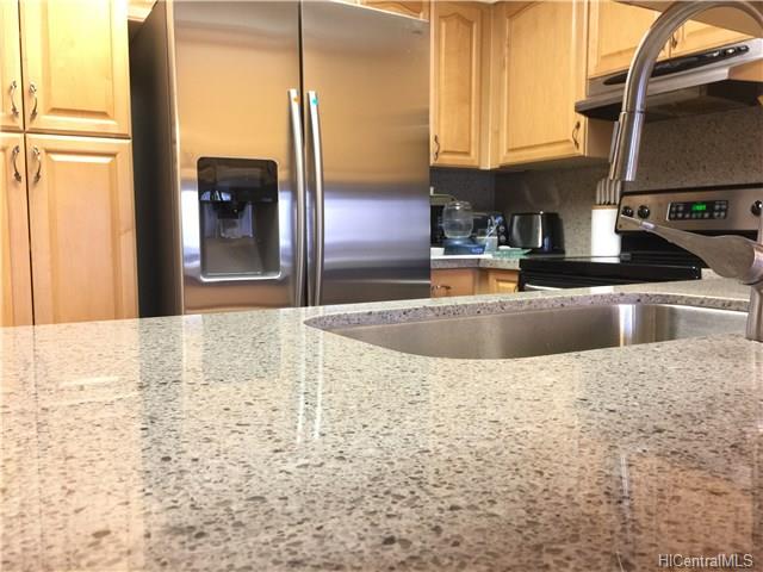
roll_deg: -0.2
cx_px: 382
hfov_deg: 61.7
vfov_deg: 48.2
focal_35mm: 29
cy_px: 286
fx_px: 639
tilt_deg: -5.2
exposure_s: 1/17
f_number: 2.2
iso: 100
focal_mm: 4.15
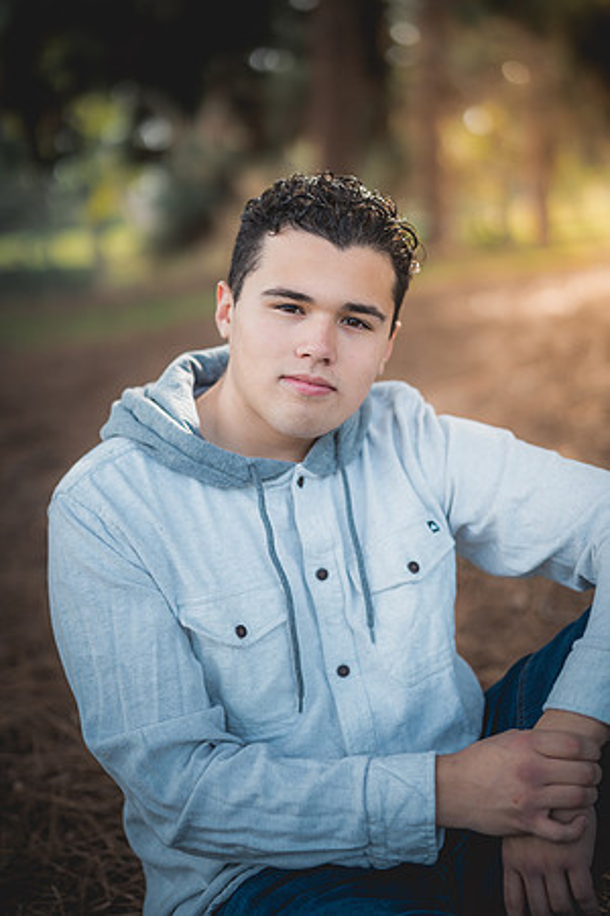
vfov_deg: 39.6
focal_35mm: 50
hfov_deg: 27.0
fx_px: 1271
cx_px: 305
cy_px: 458
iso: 250
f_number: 1.4
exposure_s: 1/2000
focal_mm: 50
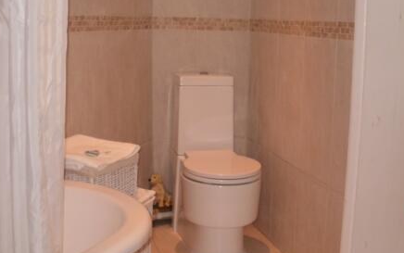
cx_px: 211
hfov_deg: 39.5
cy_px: 125
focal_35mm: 51
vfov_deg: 25.4
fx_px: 562
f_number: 3.5
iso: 125
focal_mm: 6.3
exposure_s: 1/30
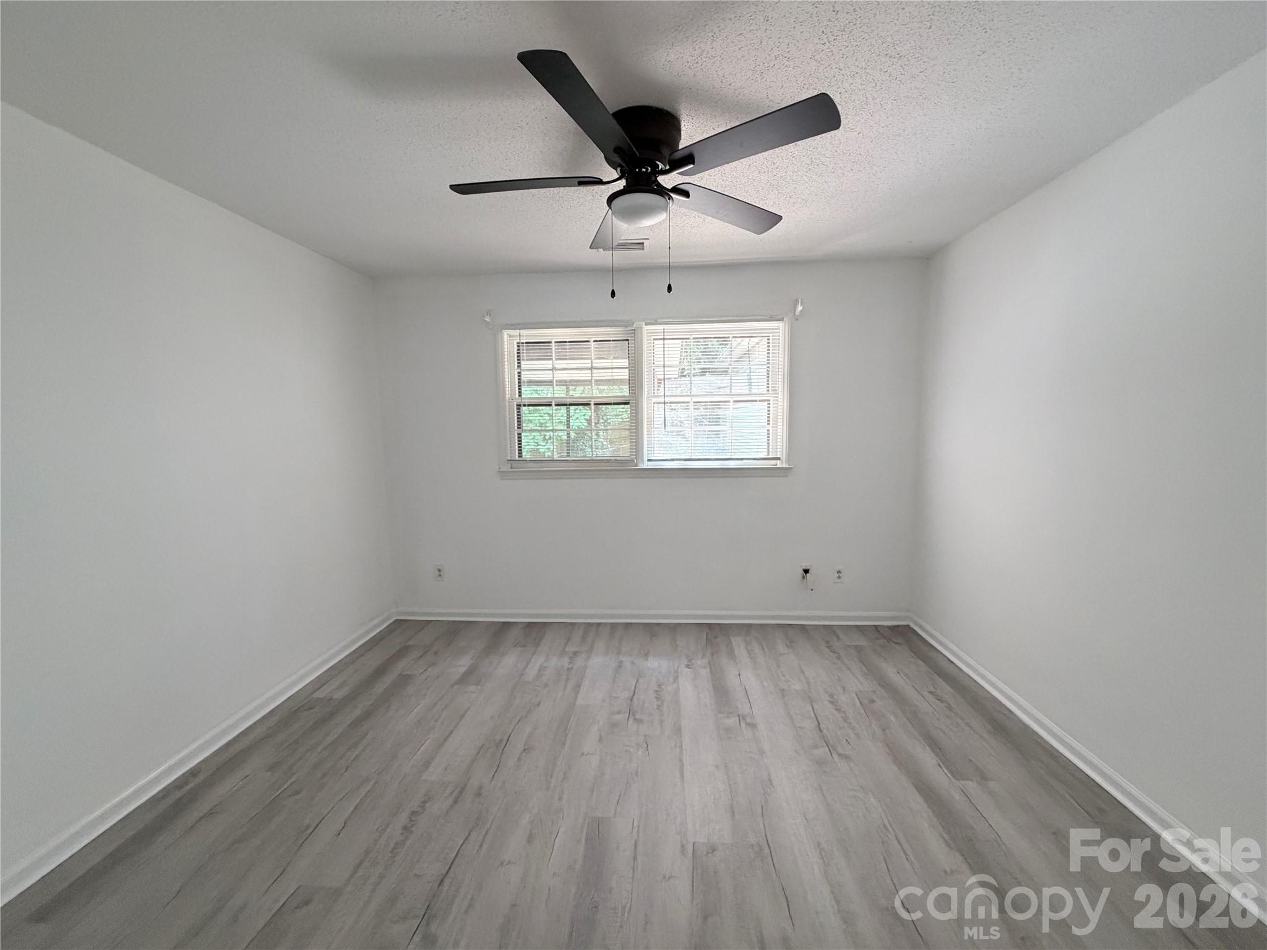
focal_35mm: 14
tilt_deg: -5.5
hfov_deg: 102.1
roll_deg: +0.7
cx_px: 634
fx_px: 512
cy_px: 475
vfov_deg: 85.7
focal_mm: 2.22
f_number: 2.2
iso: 500
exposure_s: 1/60
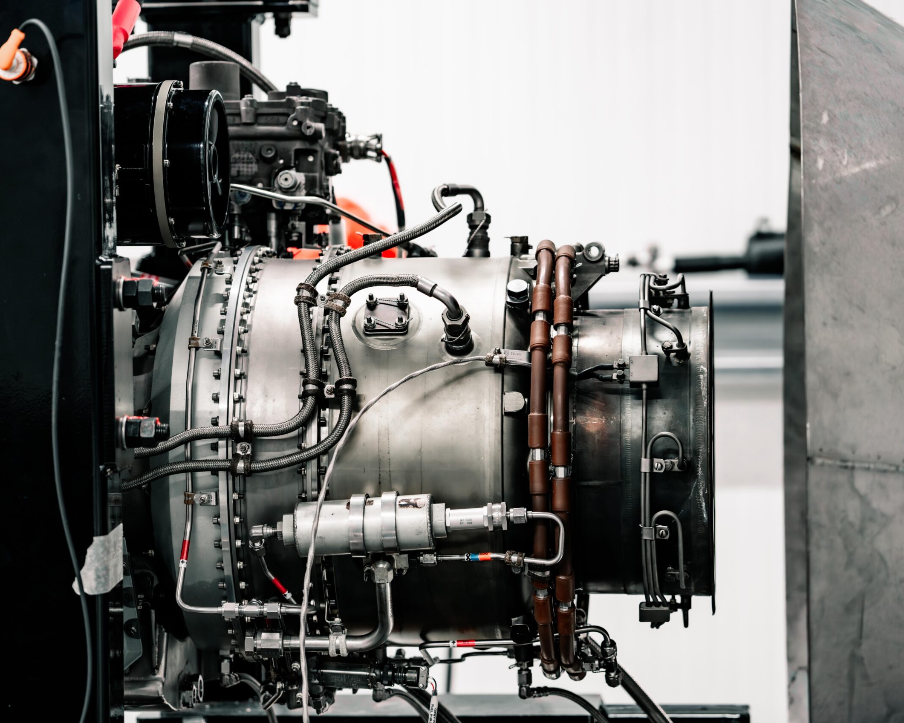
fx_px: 2970
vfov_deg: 13.9
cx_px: 434
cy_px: 361
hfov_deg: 17.3
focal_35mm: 111
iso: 2000
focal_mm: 98
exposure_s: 1/160
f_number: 4
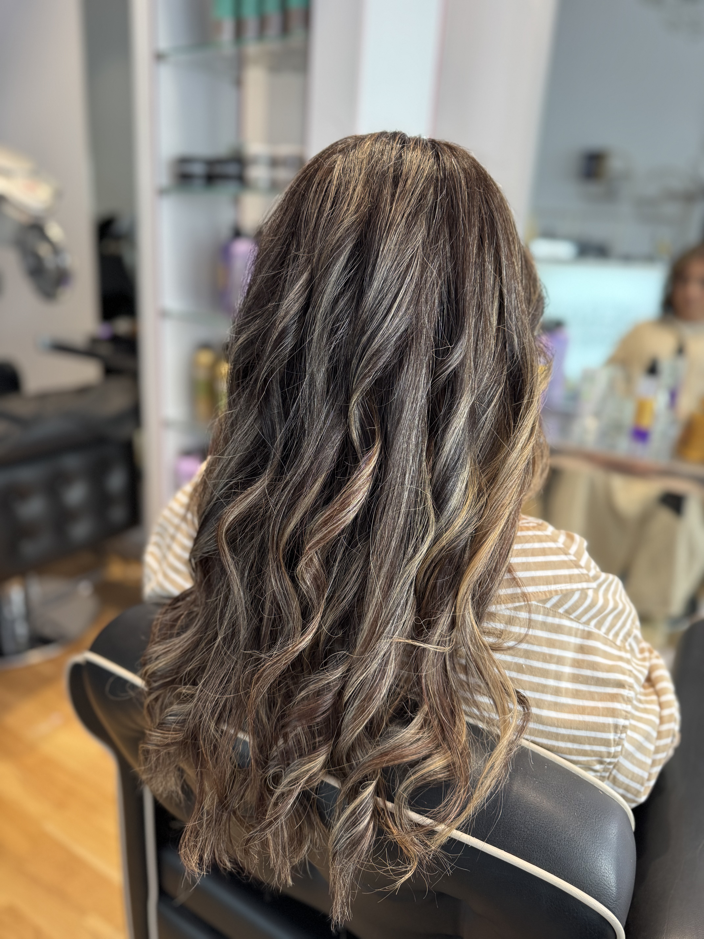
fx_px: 651
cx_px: 352
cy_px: 470
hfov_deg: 56.8
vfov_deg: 71.6
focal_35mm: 24
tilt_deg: -18.0
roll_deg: -3.7
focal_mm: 6.76
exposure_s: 1/100
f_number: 1.78
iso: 125
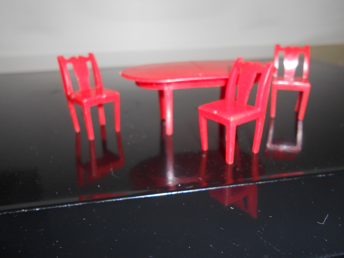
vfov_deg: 44.2
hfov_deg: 56.8
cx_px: 172
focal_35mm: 32
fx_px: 318
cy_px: 129
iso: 200
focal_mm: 5.8
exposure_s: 1/25
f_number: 8.8
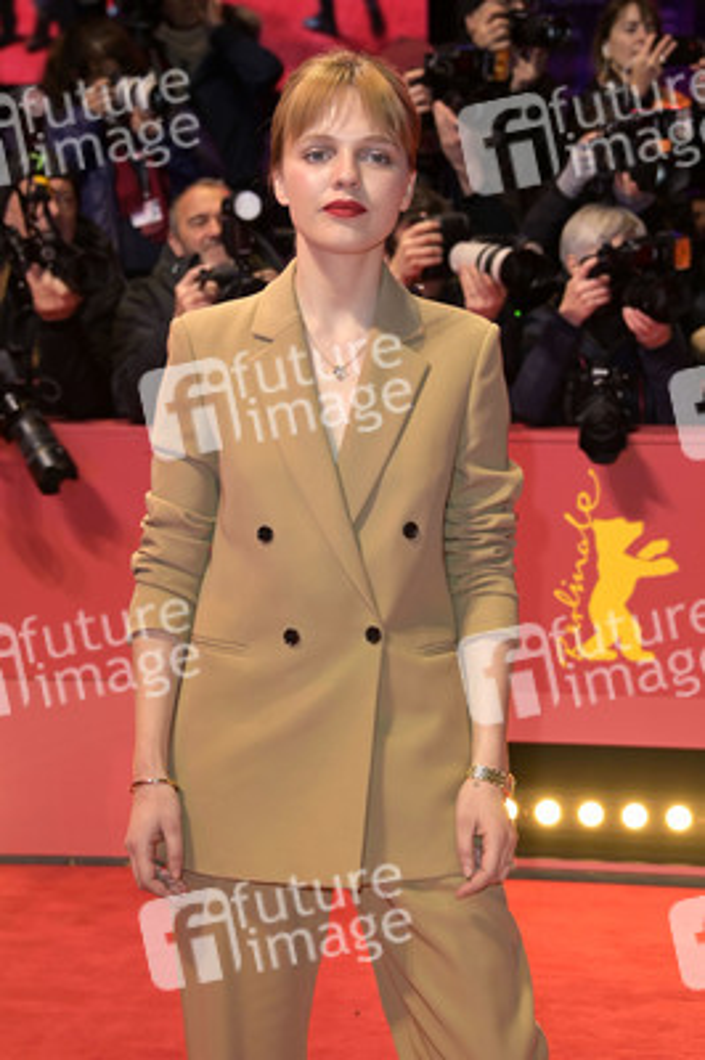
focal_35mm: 78
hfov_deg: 17.5
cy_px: 530
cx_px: 352
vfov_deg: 26.0
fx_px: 2295
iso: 1250
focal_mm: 78
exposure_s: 1/160
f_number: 5.6
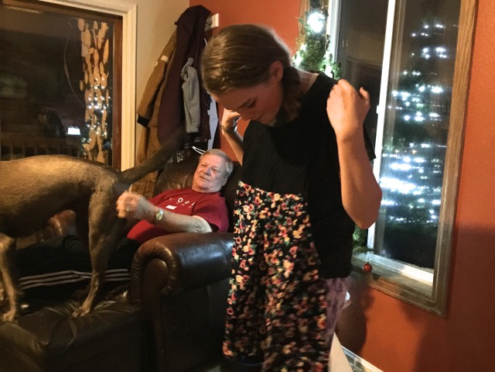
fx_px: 415
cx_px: 248
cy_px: 186
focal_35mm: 29
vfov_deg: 48.2
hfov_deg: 61.7
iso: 320
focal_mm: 4.15
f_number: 2.2
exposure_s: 1/4
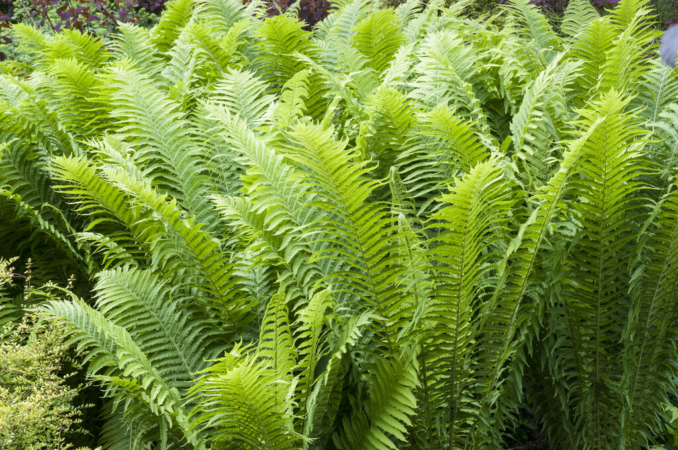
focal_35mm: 75
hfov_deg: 27.0
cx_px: 339
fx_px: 1411
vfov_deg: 18.1
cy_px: 225
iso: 200
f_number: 16
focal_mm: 50
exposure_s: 1/25
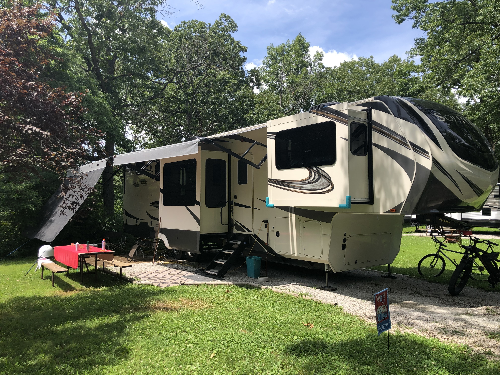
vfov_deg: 49.7
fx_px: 404
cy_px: 188
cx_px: 250
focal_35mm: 28
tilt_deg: +3.2
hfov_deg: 63.4
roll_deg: +0.3
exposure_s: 1/941
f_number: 1.8
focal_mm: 3.99
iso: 20
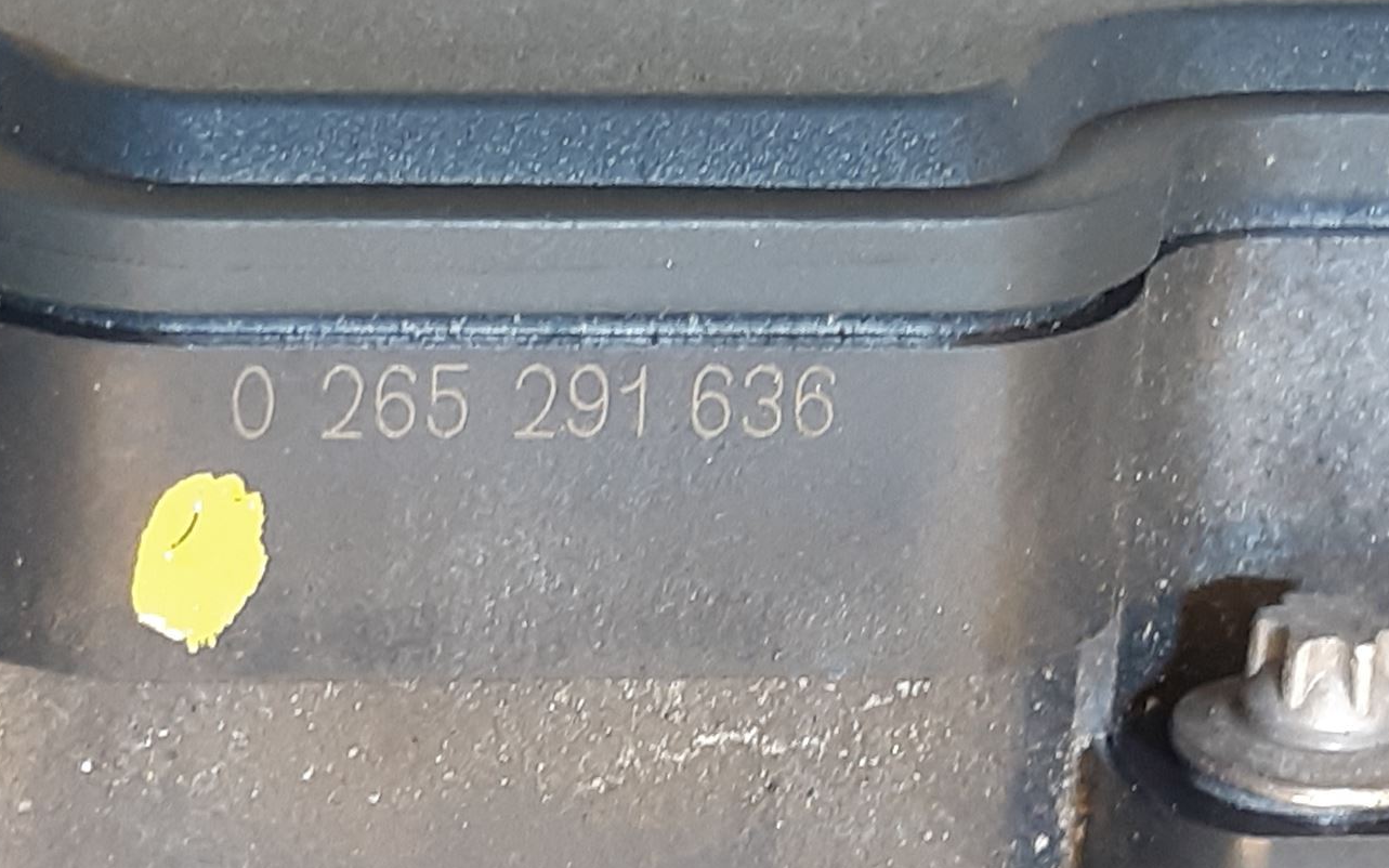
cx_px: 470
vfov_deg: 29.2
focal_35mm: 44
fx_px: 1666
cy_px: 474
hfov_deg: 44.6
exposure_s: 1/50
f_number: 1.7
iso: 160
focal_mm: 3.93
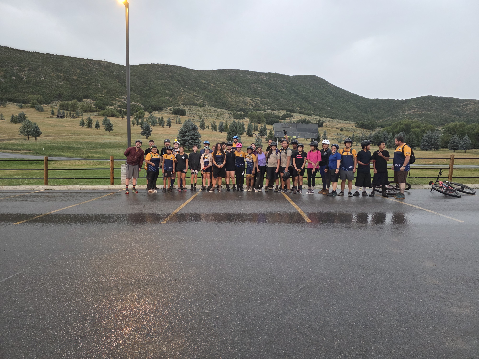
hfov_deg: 73.9
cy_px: 180
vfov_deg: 58.9
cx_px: 240
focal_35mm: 23
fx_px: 318
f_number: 1.7
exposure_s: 1/120
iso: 400
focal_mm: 6.3
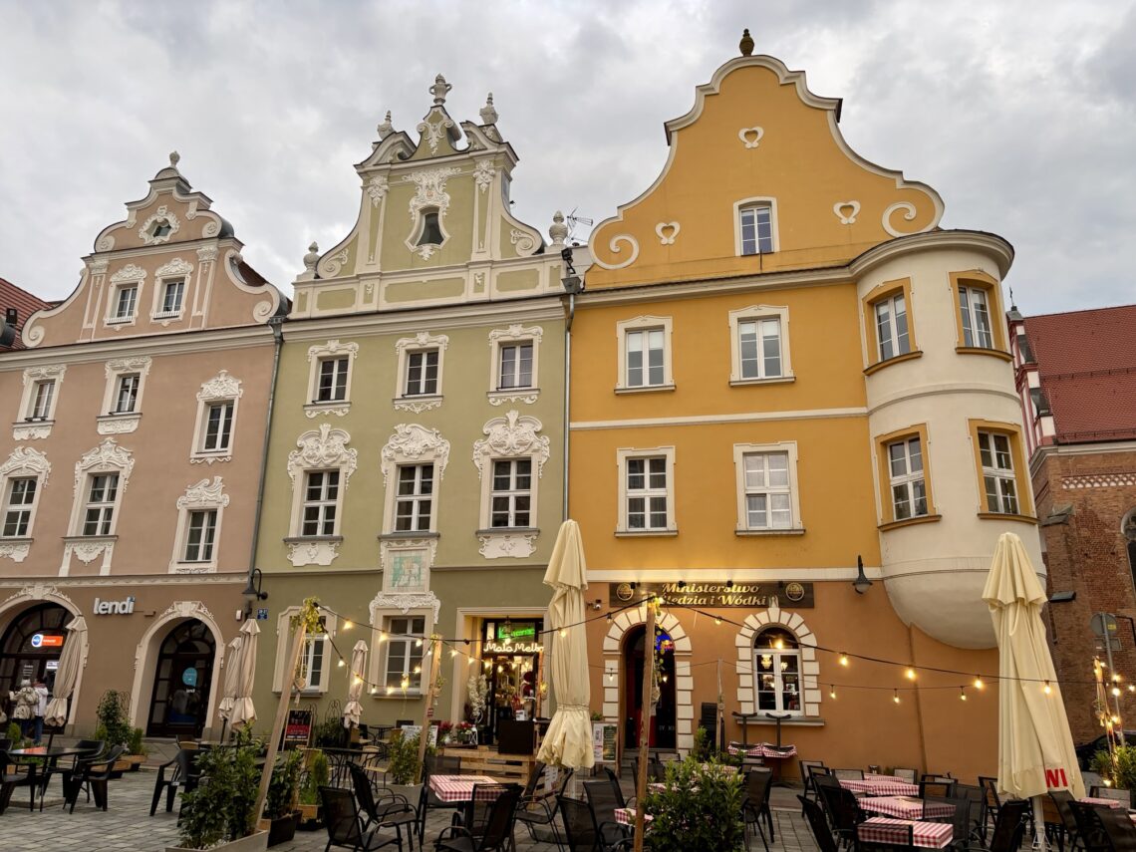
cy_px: 426
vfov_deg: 53.1
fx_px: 853
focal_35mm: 26
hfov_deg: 67.3
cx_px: 568
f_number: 1.6
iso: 80
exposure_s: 1/100
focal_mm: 5.96
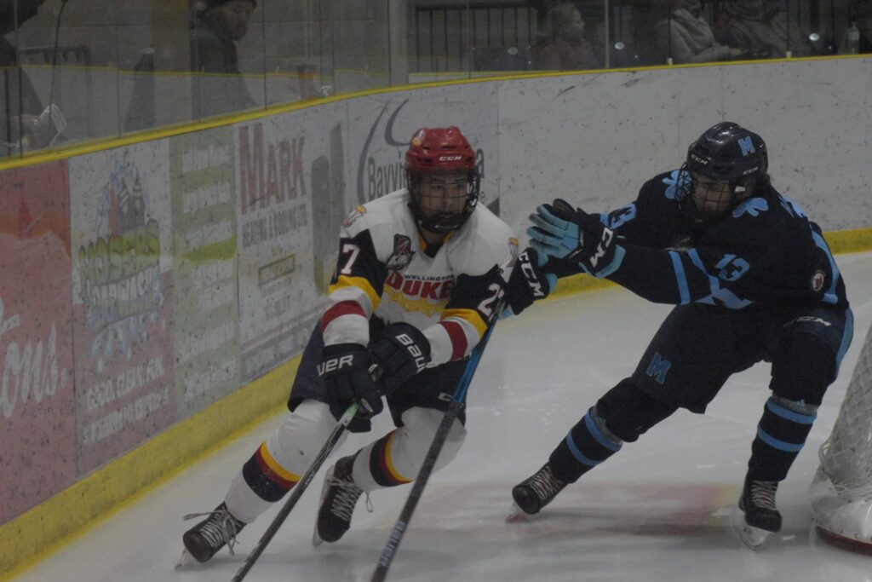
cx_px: 436
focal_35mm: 142
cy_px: 291
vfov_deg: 9.6
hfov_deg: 14.4
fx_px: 3452
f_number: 16
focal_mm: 95
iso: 10000
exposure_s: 1/400
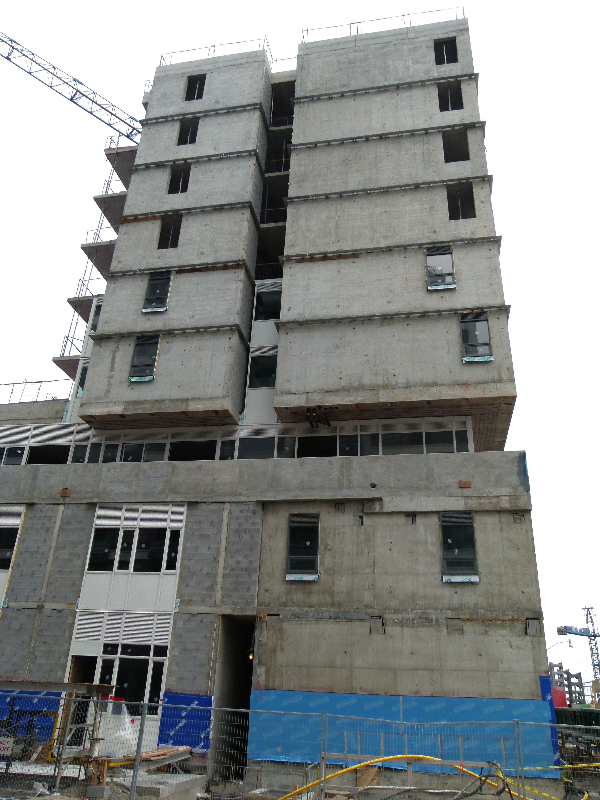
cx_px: 300
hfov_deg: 51.4
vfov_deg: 65.3
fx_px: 624
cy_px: 400
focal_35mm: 27
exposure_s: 1/250
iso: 100
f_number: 4
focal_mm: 4.8
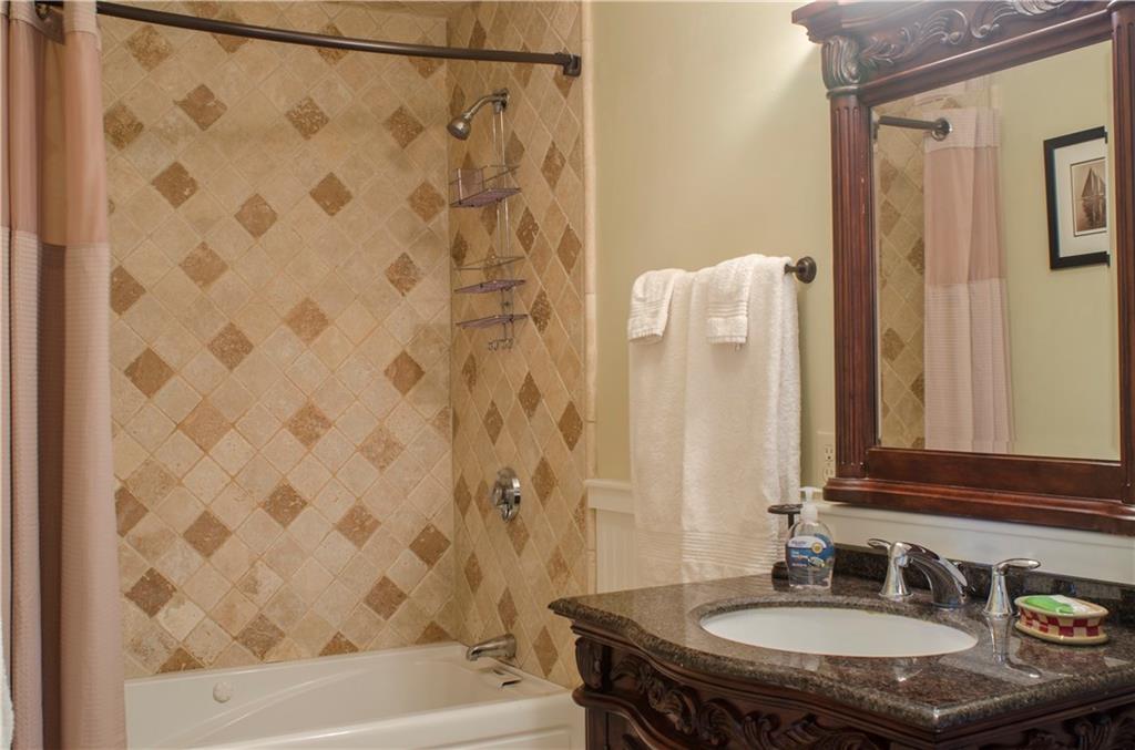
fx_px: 1132
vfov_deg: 36.7
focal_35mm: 36
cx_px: 568
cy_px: 375
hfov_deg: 53.3
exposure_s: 1
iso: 200
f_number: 13
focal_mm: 24
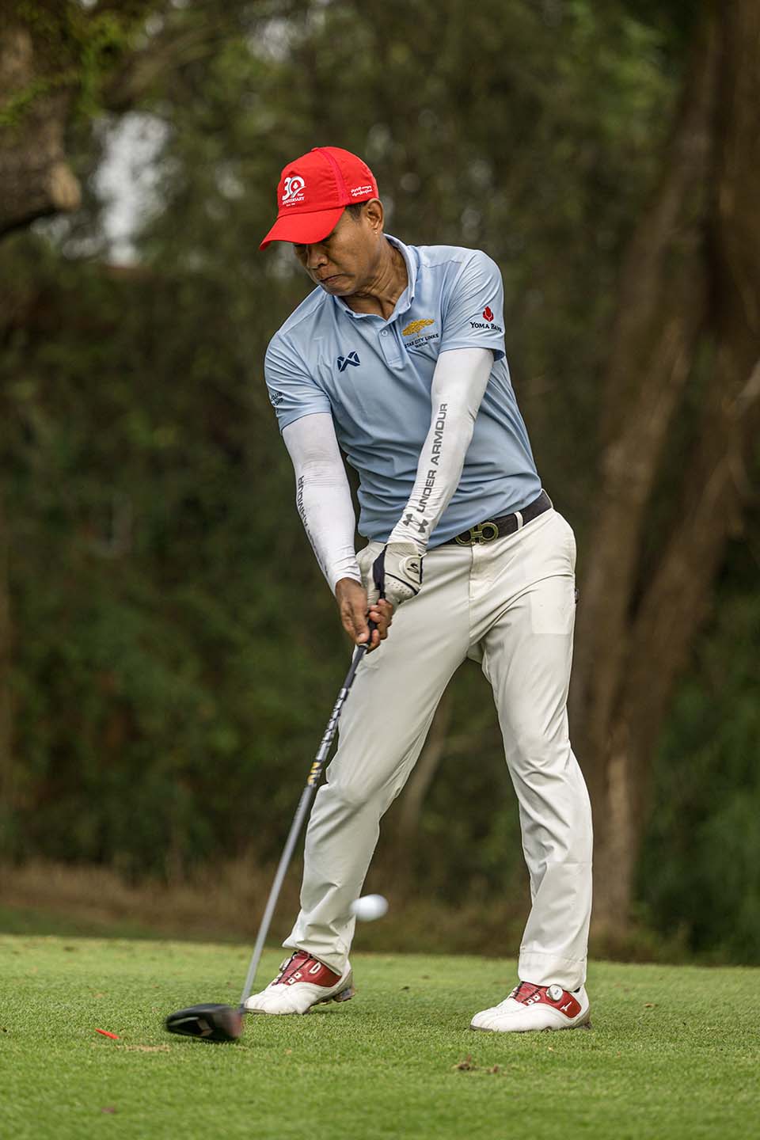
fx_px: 4591
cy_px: 570
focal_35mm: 145
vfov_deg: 14.2
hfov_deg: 9.5
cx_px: 380
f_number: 2.8
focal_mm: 145
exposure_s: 1/2000
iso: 250
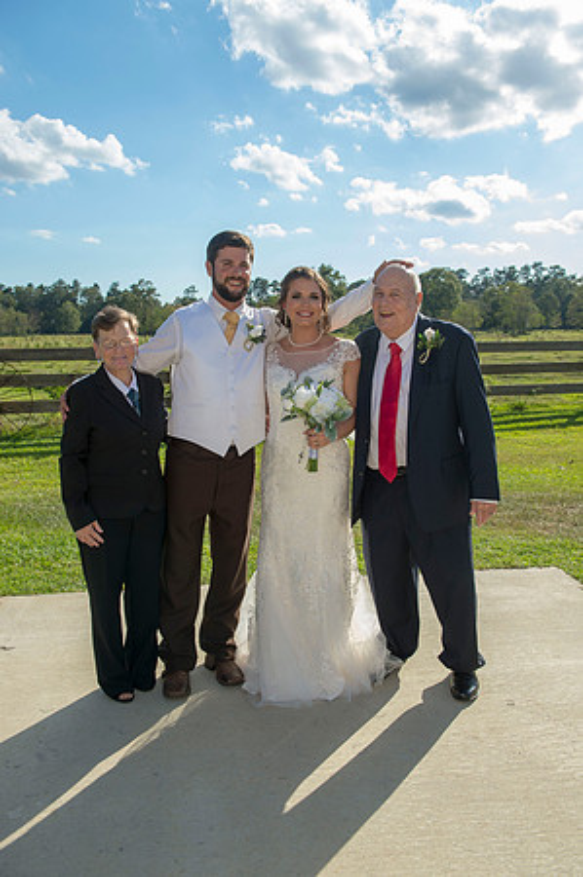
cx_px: 292
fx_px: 755
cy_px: 438
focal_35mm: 31
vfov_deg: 60.3
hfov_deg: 42.2
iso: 200
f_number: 6.3
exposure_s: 1/500
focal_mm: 31
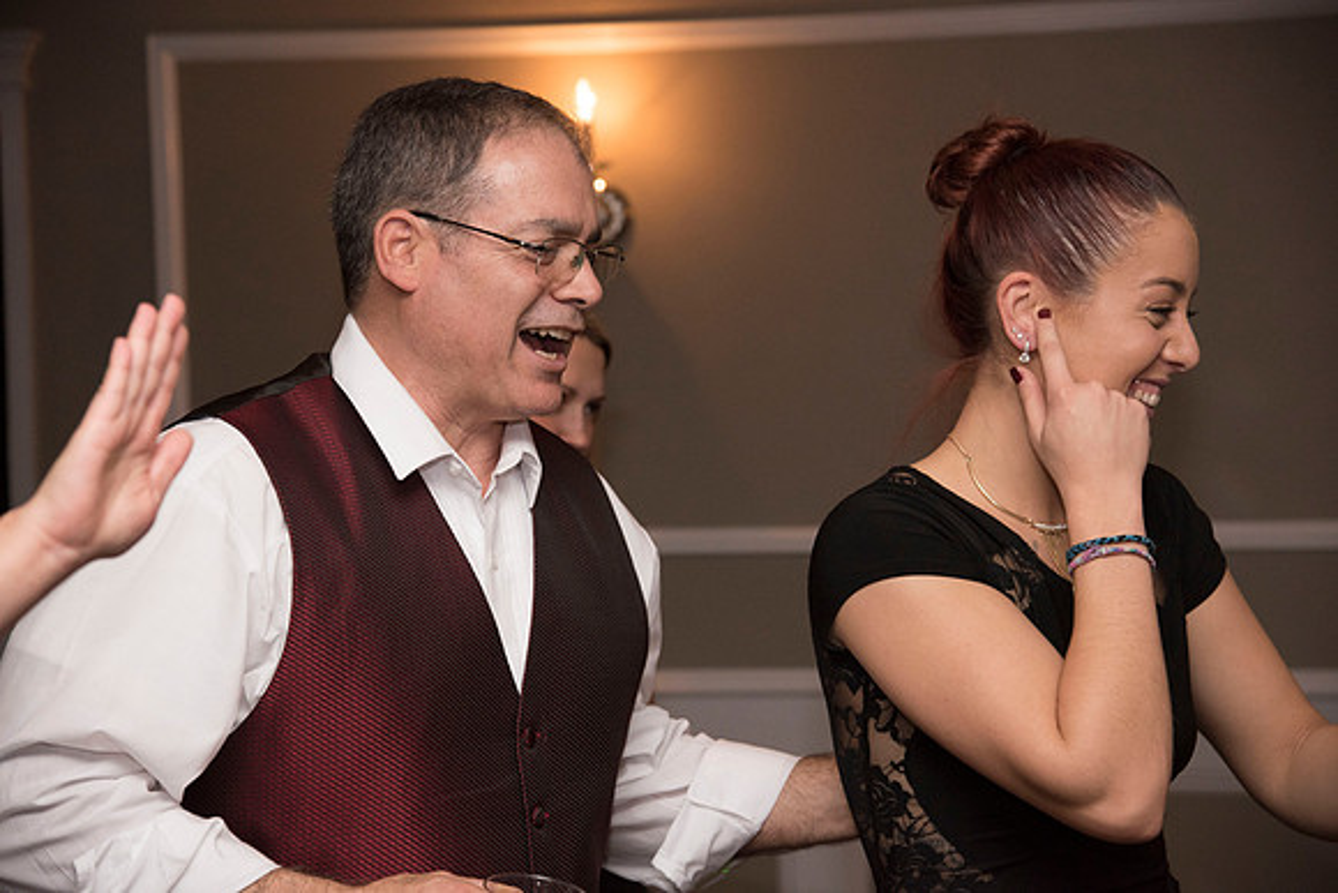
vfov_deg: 17.5
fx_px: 2900
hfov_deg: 26.0
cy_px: 446
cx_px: 669
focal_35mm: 78
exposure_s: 1/200
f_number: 5
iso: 2000
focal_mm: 78
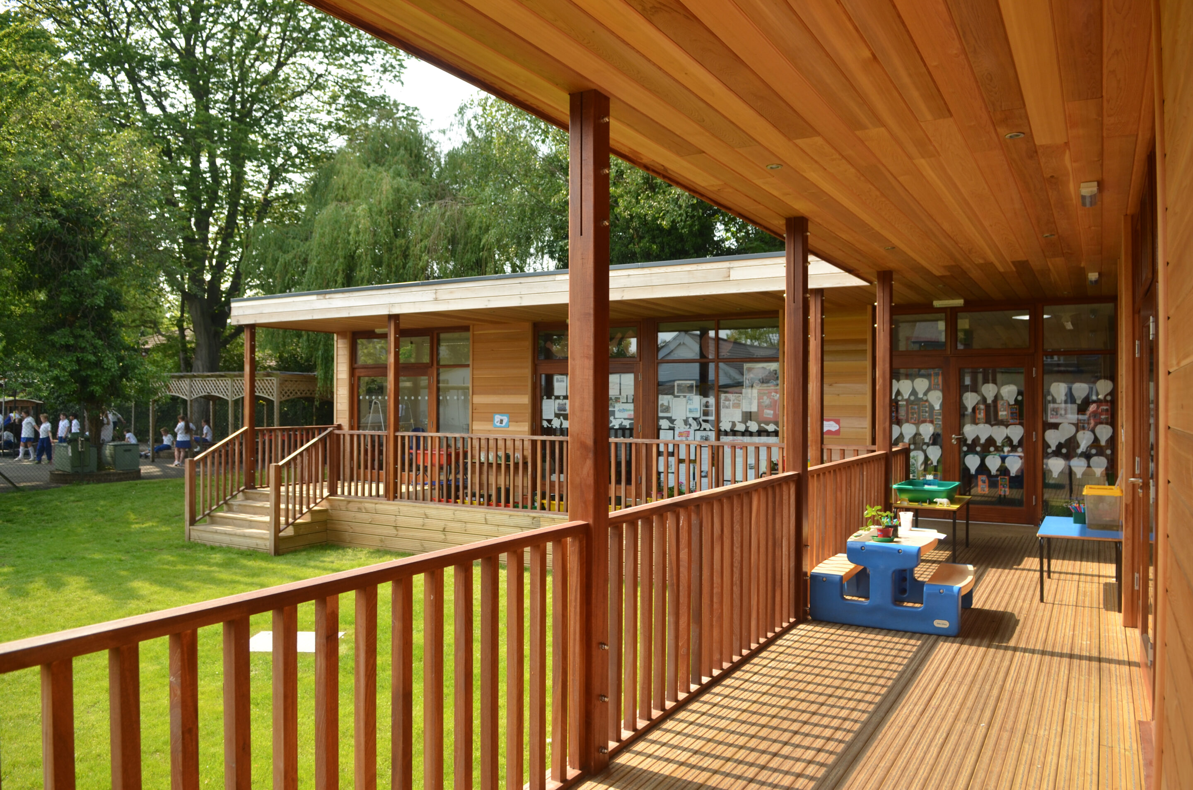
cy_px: 395
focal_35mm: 26
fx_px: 843
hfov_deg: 70.5
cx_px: 596
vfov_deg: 50.2
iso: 160
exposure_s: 1/500
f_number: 3.5
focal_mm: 17
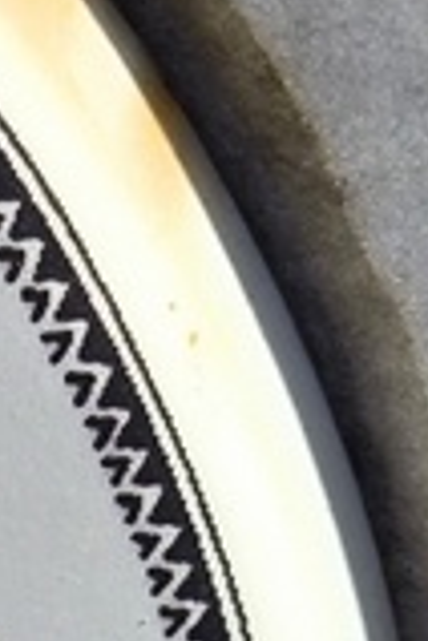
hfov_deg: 5.0
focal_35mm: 262
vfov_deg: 7.8
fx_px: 4672
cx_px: -797
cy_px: 859
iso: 50
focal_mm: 4.71
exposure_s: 1/901
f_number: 1.7
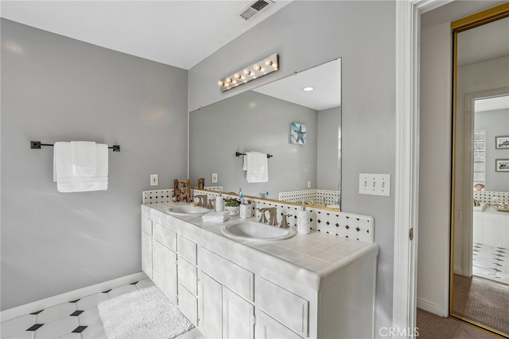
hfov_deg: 96.8
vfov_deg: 73.7
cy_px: 170
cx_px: 254
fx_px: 226
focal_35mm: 16
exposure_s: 1/250
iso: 400
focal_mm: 16
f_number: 8
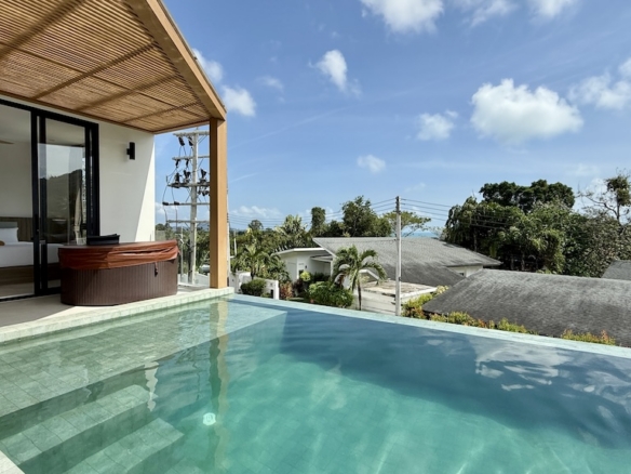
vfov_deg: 85.7
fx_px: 255
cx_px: 316
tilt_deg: -1.0
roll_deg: -0.9
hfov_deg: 102.1
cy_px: 237
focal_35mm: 14
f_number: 2.2
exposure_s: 1/2410
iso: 50
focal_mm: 2.22
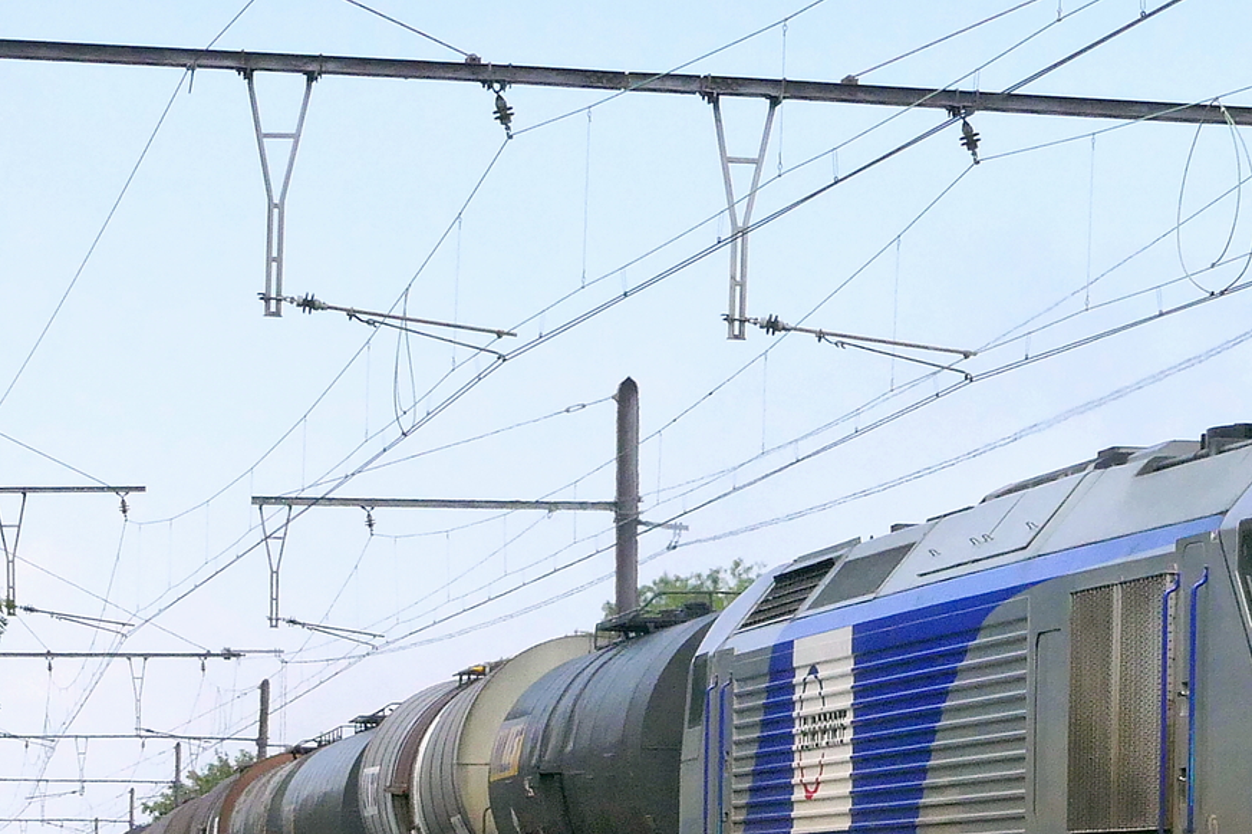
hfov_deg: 16.5
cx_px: 1004
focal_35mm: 123
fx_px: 4277
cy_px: 616
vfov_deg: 11.1
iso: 1000
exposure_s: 1/800
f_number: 11
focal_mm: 24.6
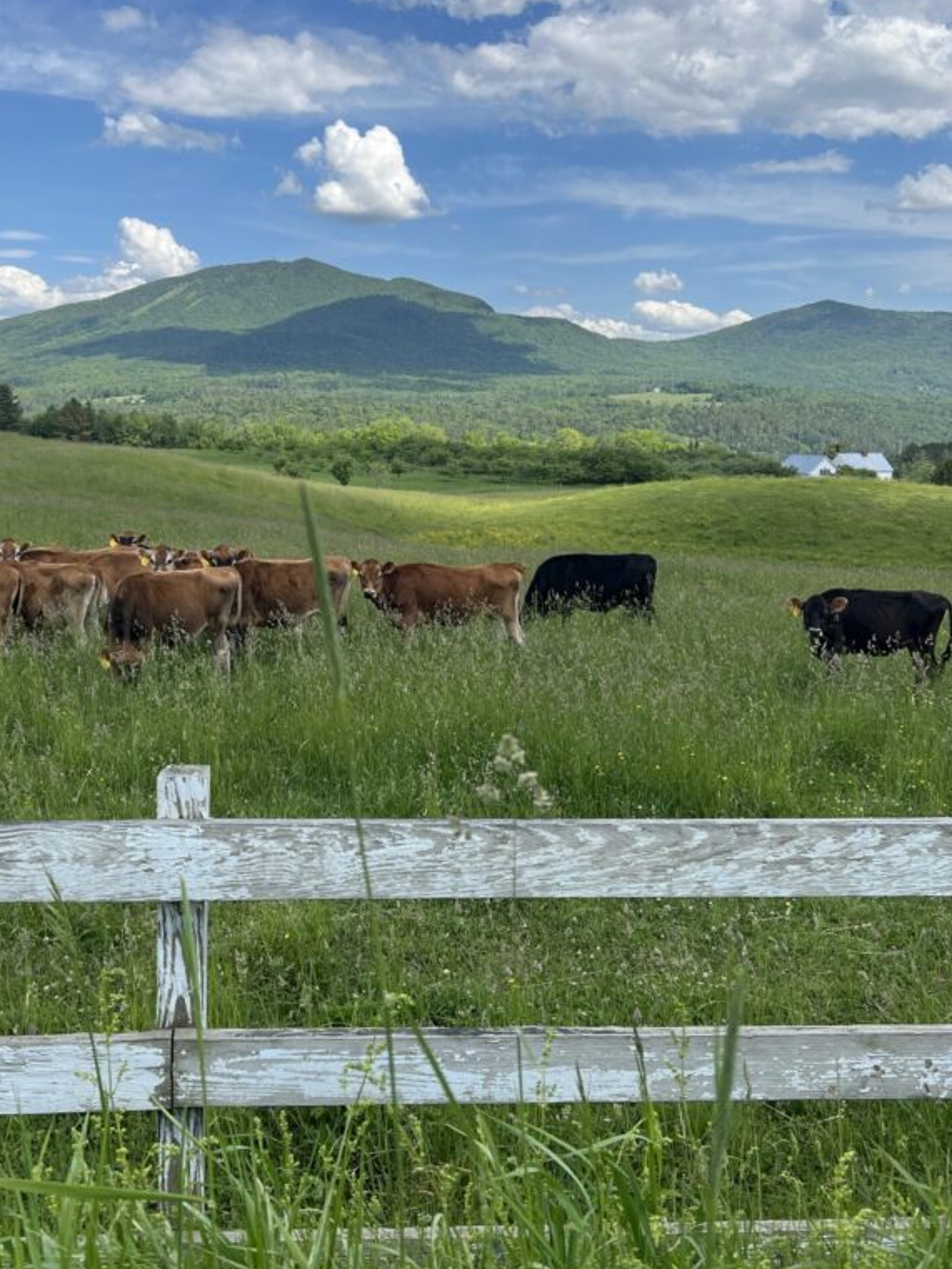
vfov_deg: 52.6
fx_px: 1283
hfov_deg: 40.3
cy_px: 590
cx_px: 338
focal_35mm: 35
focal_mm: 5.7
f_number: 1.5
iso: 50
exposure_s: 1/3571
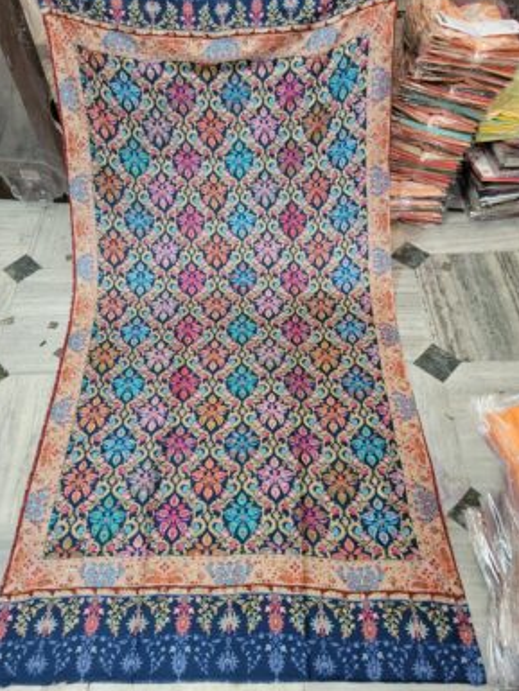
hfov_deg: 51.4
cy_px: 336
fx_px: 539
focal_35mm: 27
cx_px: 251
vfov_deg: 65.3
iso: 400
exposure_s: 1/50
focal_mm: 5.4
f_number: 1.8
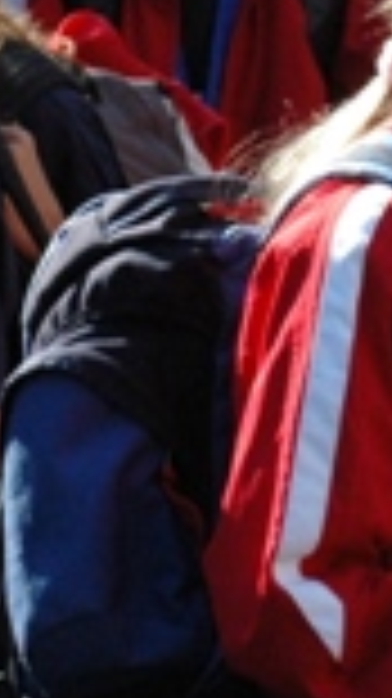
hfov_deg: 2.7
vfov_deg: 4.7
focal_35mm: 454
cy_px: -185
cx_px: 293
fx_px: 8403
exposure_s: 1/400
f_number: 10
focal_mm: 70
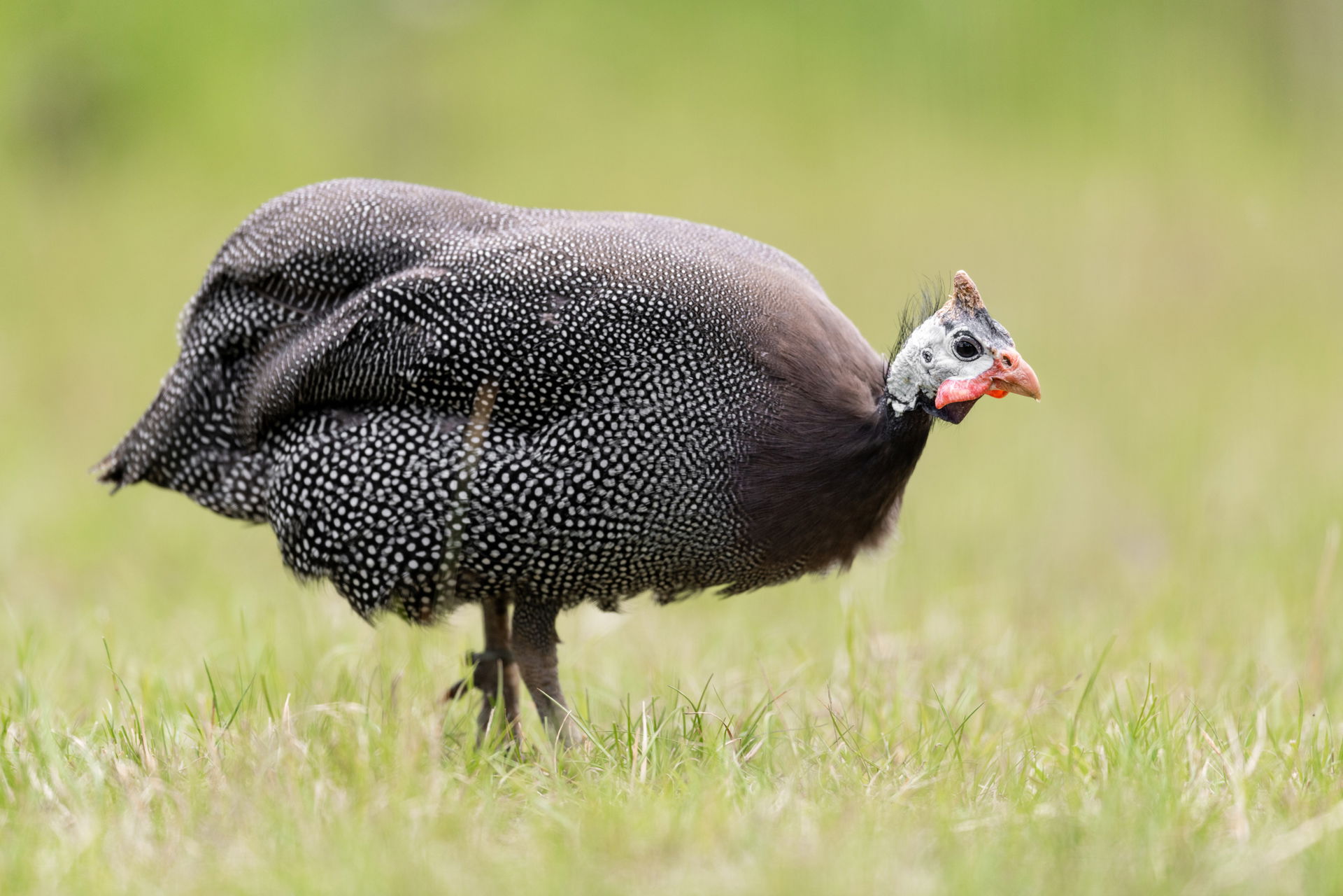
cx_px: 672
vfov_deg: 2.7
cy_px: 448
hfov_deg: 4.1
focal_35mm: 500
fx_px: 18651
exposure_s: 1/1000
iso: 280
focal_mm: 500
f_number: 4
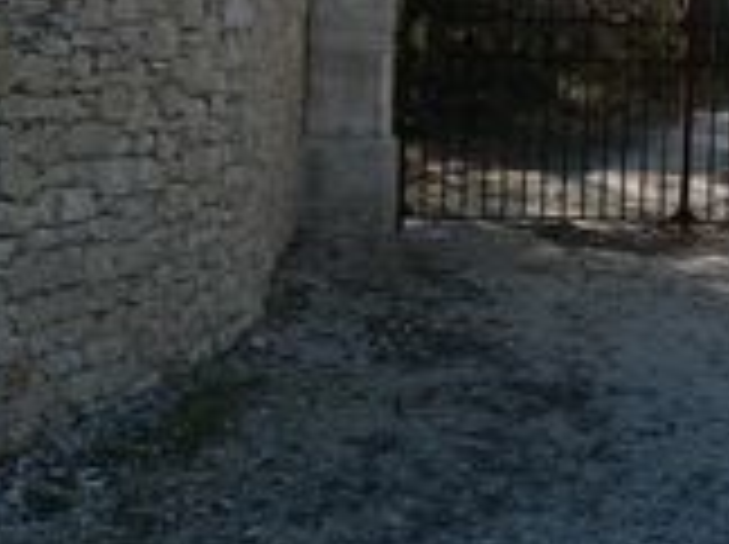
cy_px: 72
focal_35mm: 82
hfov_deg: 22.7
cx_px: 765
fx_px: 1724
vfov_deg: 17.7
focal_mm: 6
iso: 80
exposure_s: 1/250
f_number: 4
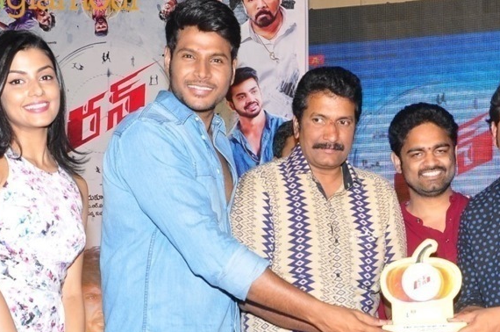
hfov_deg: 25.6
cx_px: 329
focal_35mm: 79
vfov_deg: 17.1
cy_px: 263
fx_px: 1095
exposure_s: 1/125
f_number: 8
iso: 640
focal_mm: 30
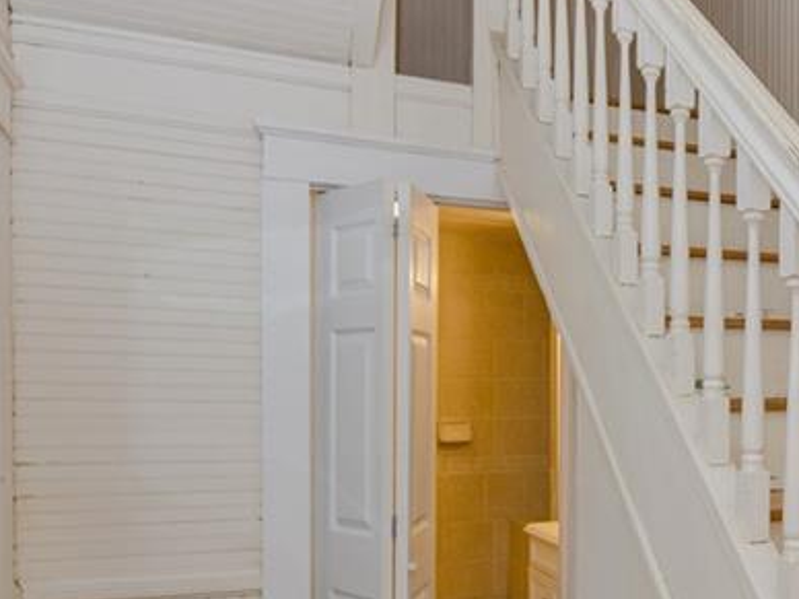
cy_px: 411
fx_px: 877
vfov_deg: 37.2
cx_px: 770
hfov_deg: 43.2
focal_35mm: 38
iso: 320
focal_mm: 10
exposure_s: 1/50
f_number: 7.1
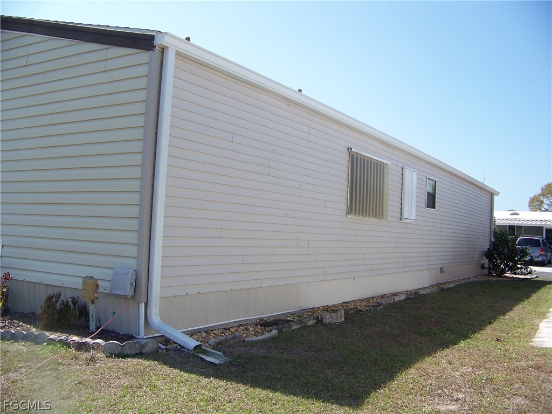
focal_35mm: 36
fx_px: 574
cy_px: 207
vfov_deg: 39.7
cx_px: 276
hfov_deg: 51.4
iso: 64
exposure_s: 1/640
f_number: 2.8
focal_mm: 5.85
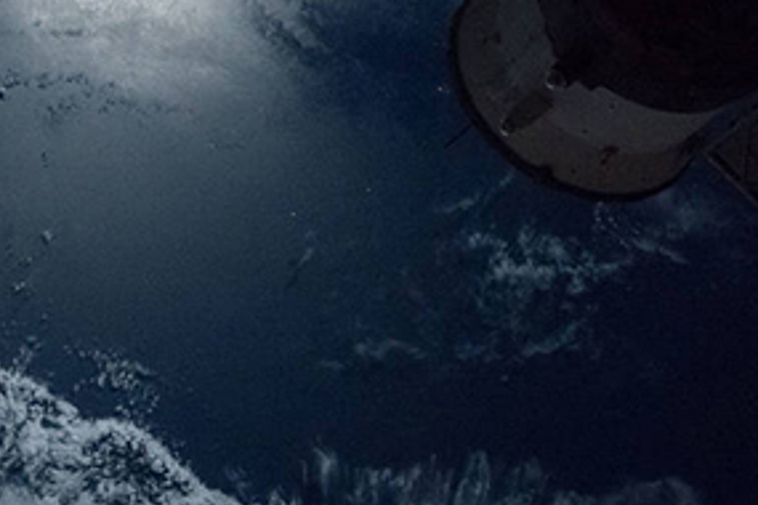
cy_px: 32
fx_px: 1242
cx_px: 16
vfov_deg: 22.3
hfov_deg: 31.6
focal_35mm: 59
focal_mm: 28
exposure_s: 1/20
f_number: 1.4
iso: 10000
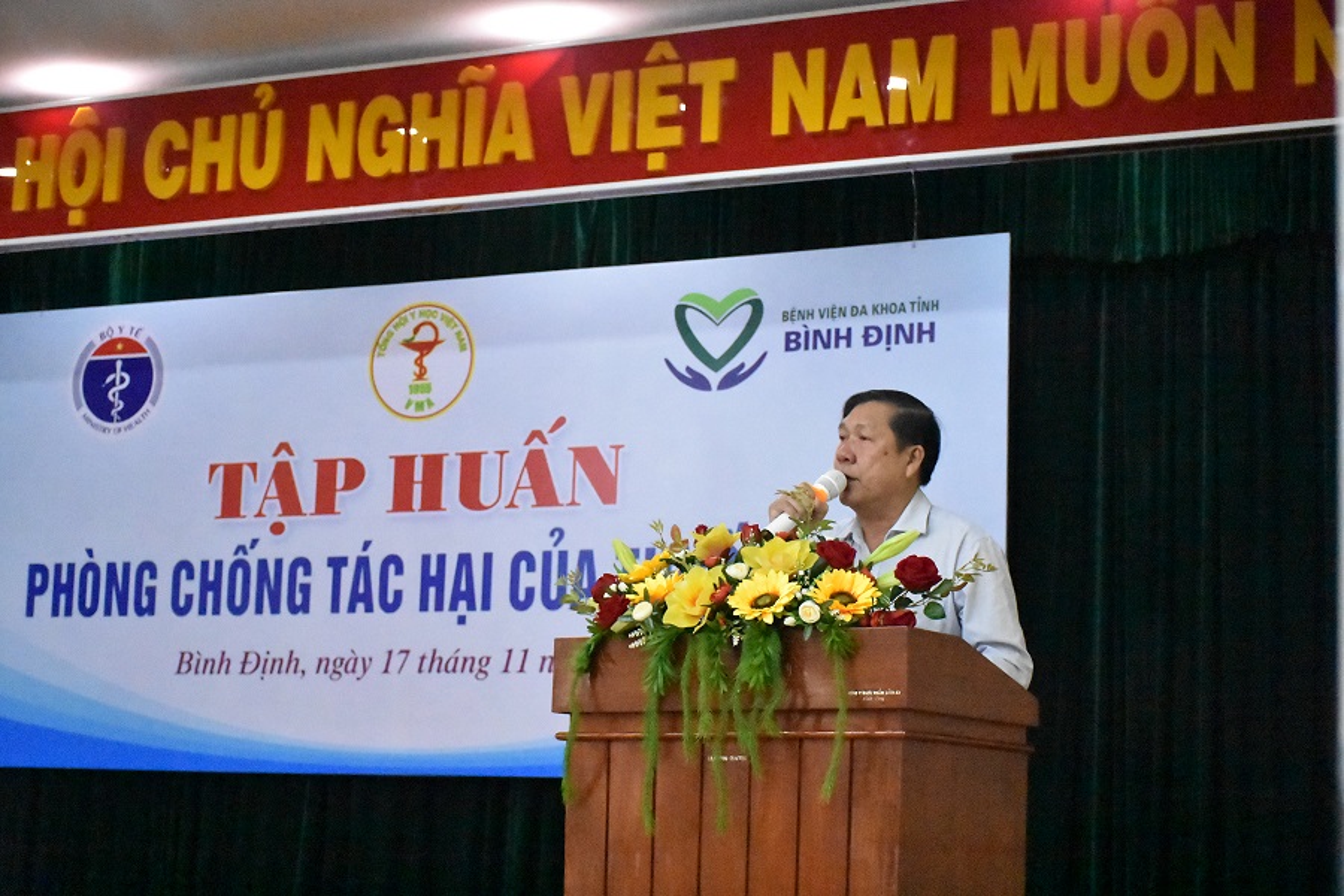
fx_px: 2352
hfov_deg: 31.9
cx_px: 672
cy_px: 448
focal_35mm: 63
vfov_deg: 21.6
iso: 25600
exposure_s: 1/1000
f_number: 4.5
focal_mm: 42
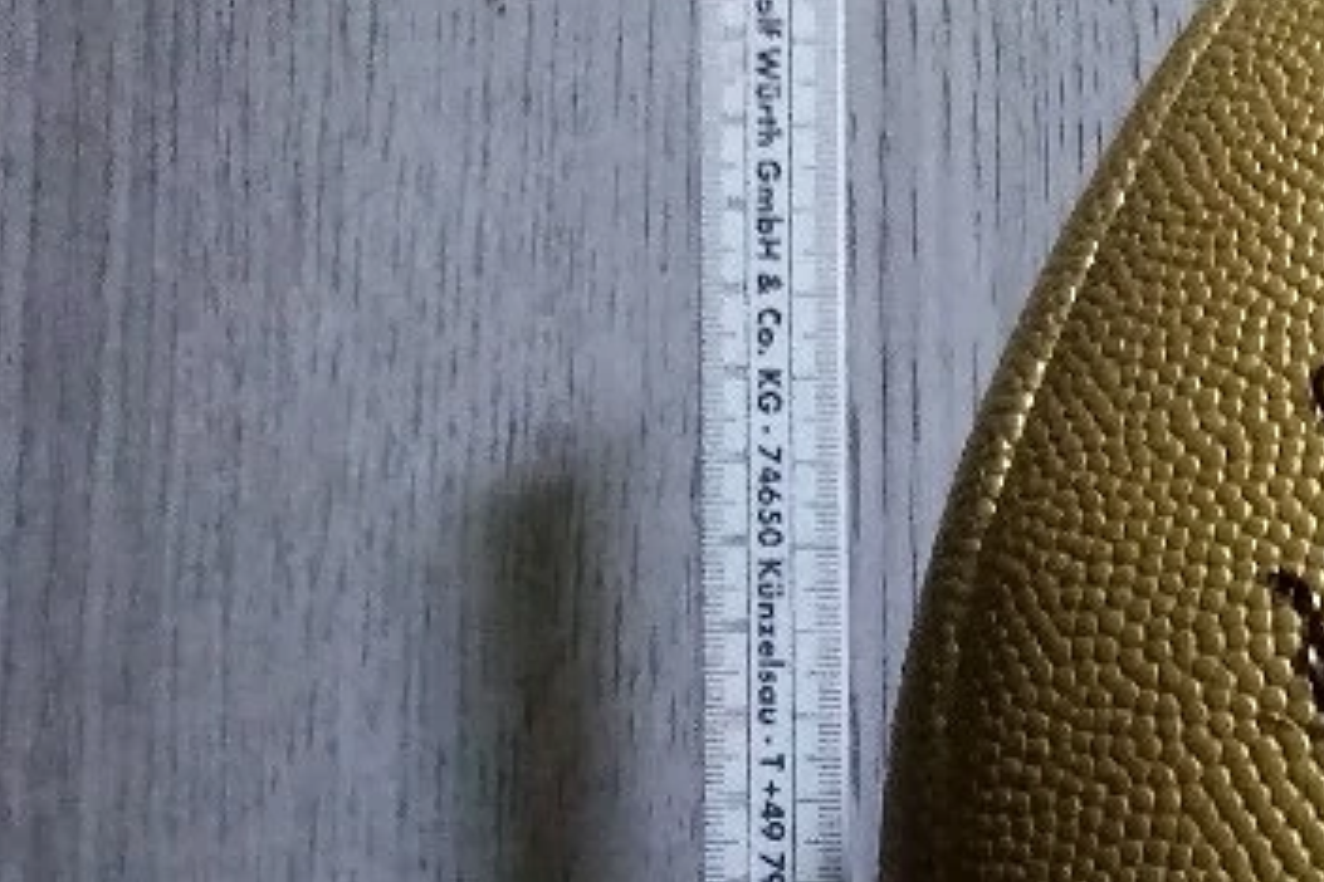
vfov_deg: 16.7
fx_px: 2832
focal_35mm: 77
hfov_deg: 23.3
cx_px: 1731
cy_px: 1153
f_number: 1.8
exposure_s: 1/25
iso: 755
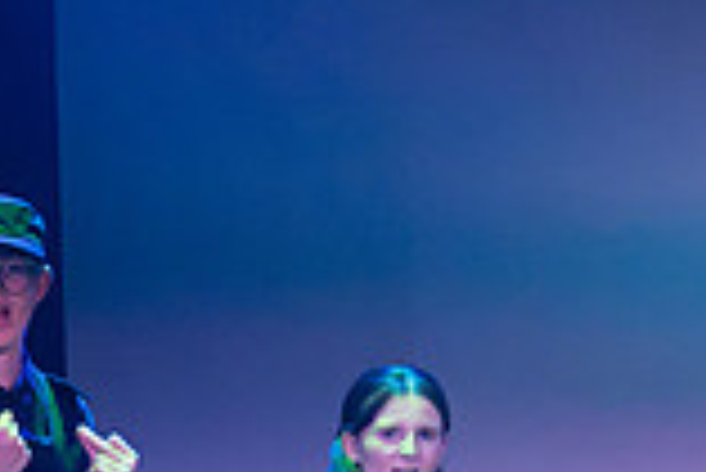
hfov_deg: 4.4
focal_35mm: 461
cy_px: 775
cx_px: -238
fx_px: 9049
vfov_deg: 3.0
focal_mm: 125
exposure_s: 1/800
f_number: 4
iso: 5000
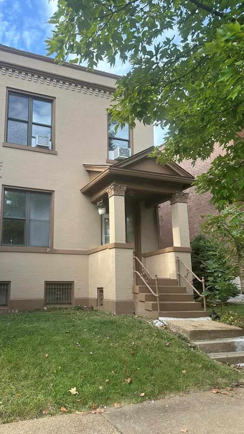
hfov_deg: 42.4
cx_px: 83
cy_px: 221
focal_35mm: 27
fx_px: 310
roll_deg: -0.5
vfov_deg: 69.8
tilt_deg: +12.5
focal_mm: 6.86
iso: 80
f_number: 1.78
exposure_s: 1/543
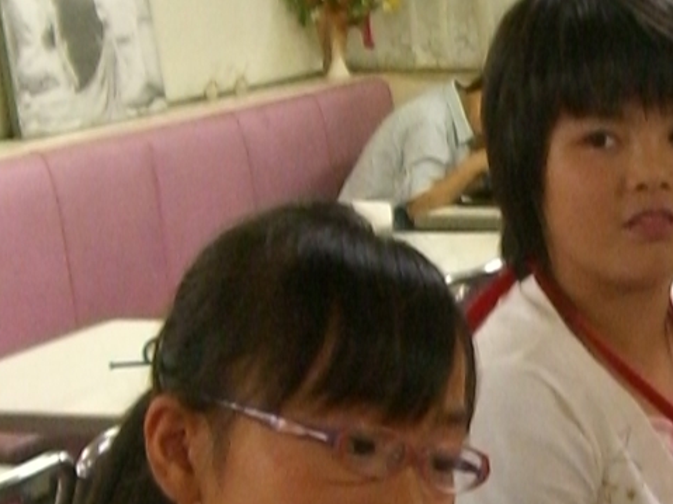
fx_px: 2468
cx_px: 746
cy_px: 295
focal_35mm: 127
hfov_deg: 15.1
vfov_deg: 11.7
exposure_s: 1/80
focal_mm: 6.2
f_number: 2.7
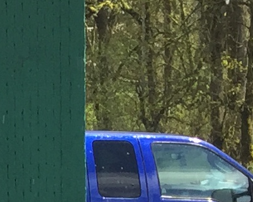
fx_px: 1721
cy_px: 166
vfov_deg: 6.7
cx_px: -677
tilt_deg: -0.9
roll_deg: +0.7
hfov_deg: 6.9
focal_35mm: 230
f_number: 2.2
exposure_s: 1/590
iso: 32
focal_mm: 4.15
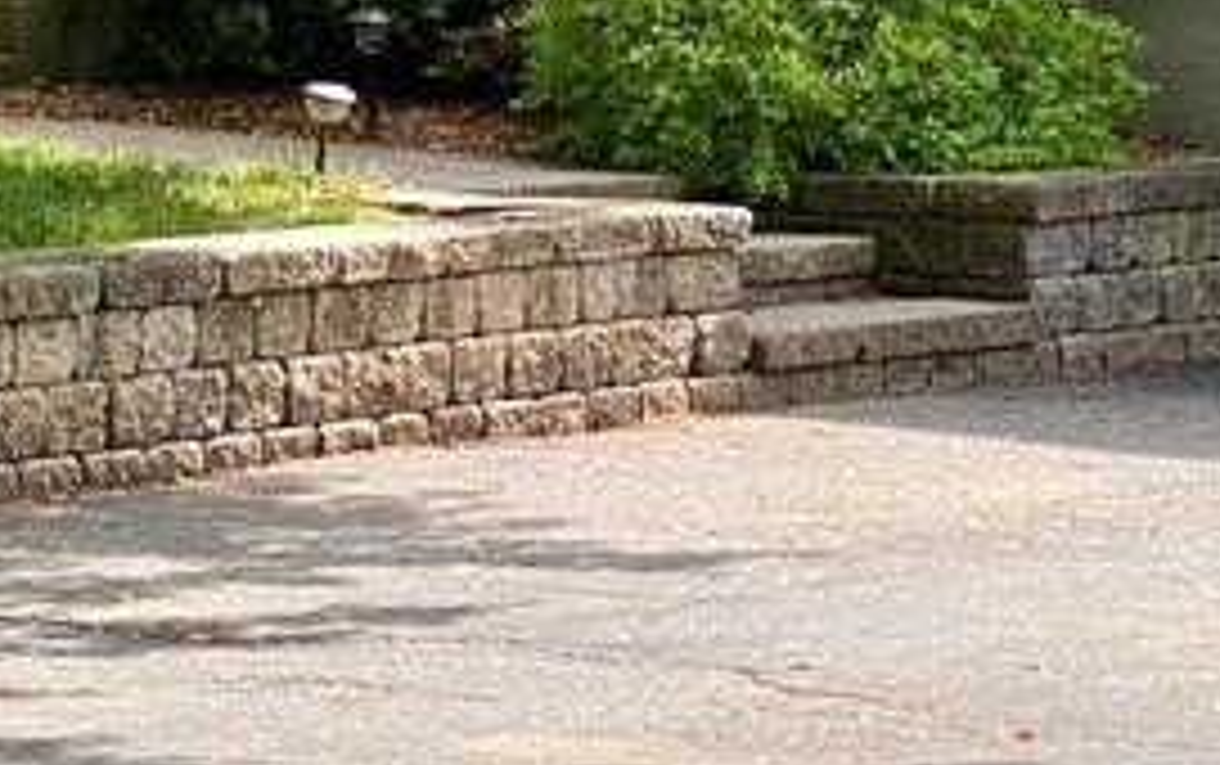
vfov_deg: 6.3
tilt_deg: +0.8
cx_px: 536
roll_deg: +0.2
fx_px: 6923
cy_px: -369
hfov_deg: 10.1
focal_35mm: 208
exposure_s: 1/209
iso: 20
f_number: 2
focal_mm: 6
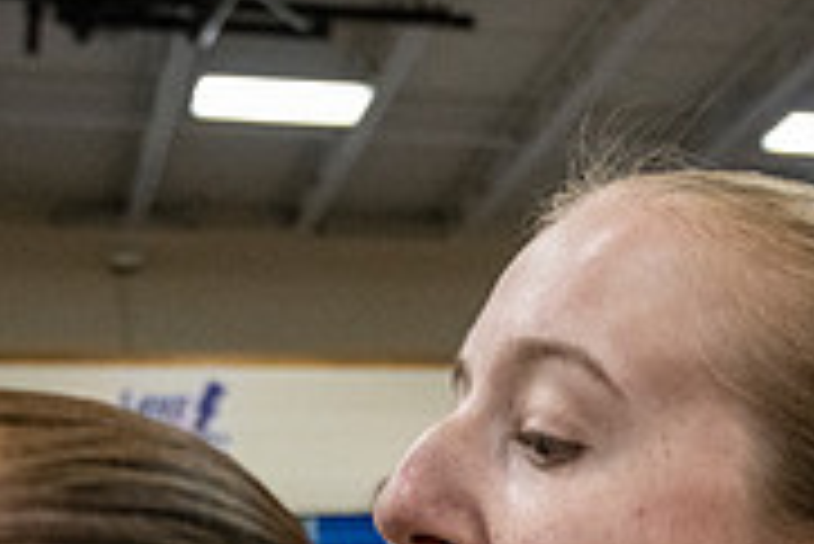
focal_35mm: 77
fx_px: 1742
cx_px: 540
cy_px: 834
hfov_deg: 26.2
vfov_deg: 16.1
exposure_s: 1/800
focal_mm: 24
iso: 8000
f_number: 4
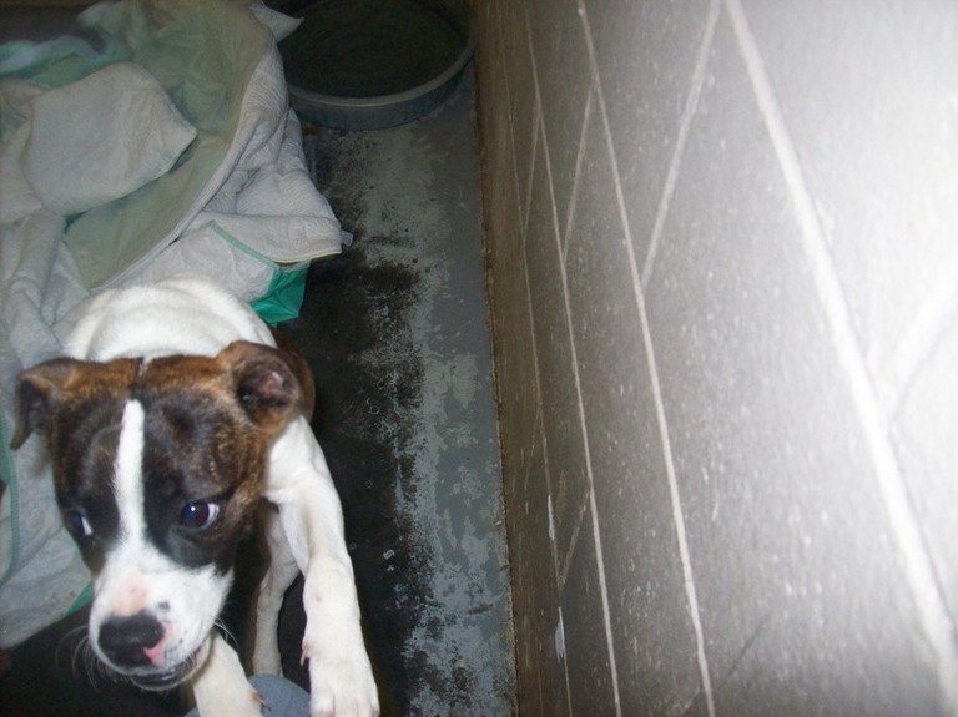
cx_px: 479
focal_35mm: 36
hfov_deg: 51.4
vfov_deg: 39.6
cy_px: 358
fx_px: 996
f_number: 2.7
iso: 200
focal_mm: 6
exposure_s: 1/64
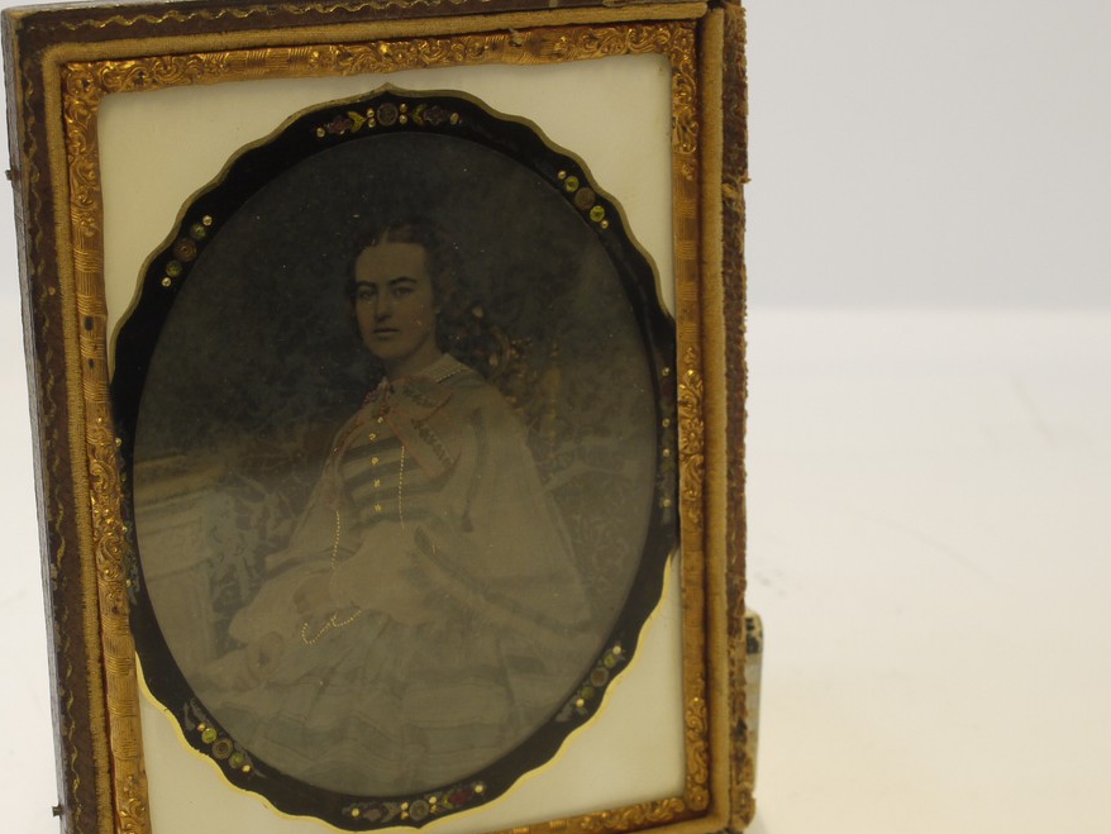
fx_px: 2633
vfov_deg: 18.0
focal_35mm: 82
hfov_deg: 23.8
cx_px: 440
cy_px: 478
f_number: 8
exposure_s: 1/30
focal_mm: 30
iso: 400
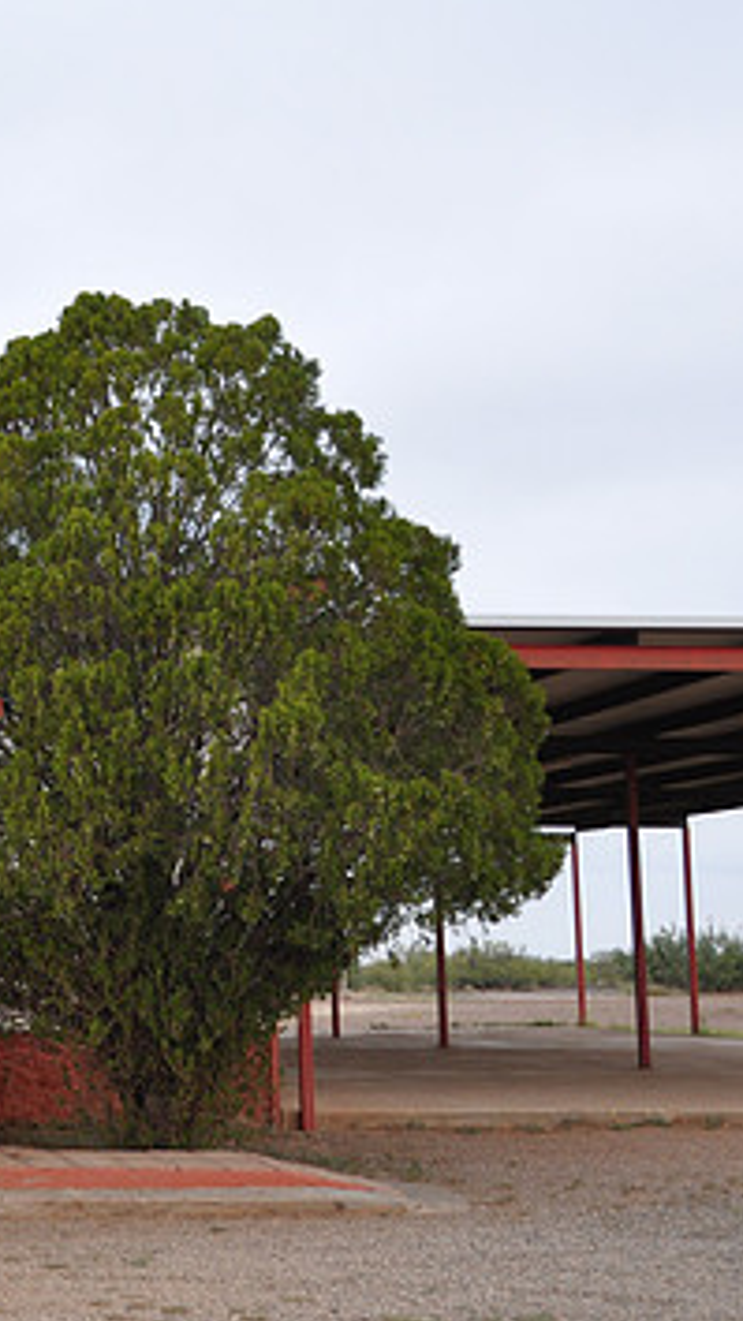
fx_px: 2523
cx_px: -168
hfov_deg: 16.0
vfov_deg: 29.3
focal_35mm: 72
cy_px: 707
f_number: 5.6
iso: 400
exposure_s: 1/25
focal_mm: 28
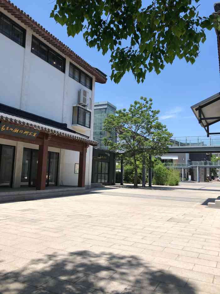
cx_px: 110
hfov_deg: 49.8
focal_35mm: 28
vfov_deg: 63.4
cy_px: 147
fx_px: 237
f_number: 1.8
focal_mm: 4
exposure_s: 1/1779
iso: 20
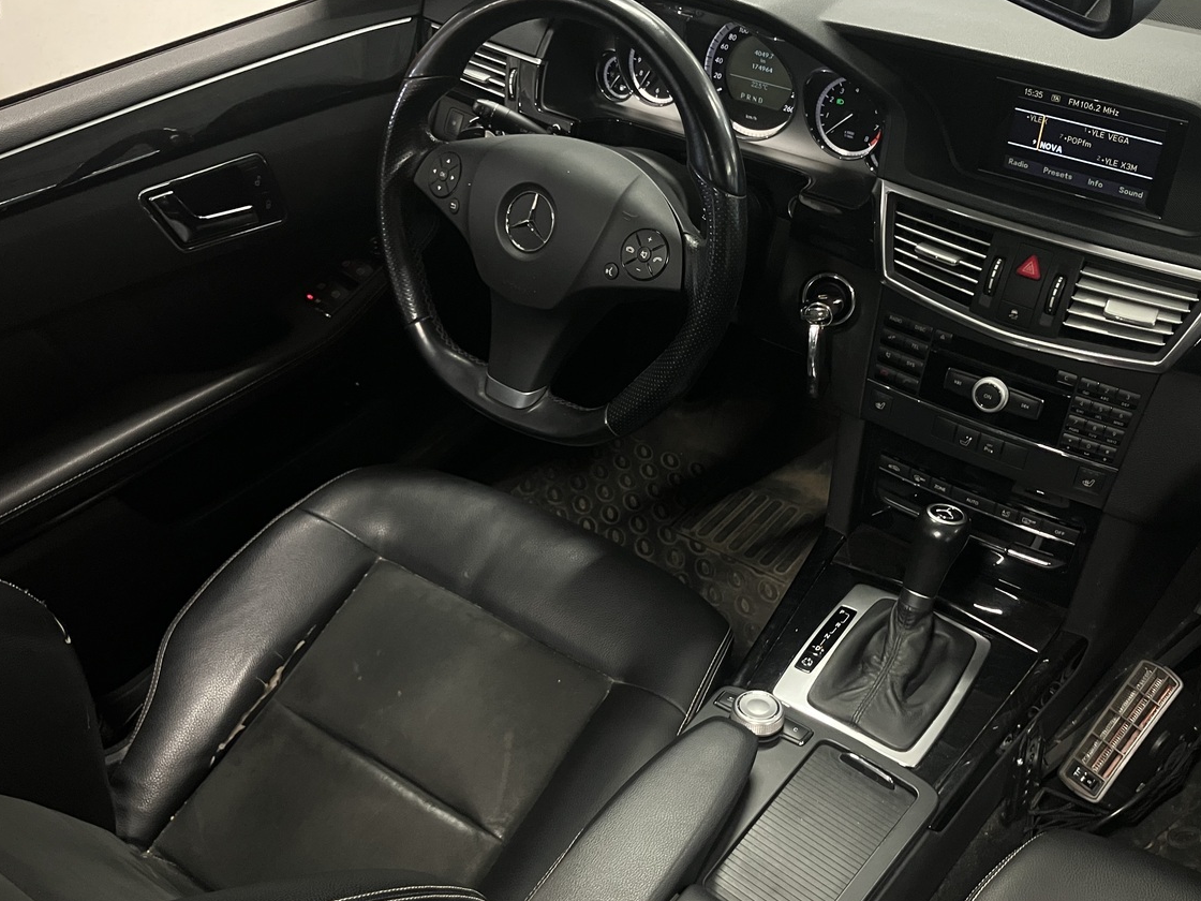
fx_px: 1249
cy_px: 397
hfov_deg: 51.3
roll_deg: +4.0
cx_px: 656
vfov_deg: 39.6
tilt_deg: -38.9
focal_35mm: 36
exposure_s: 1/50
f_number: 1.8
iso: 250
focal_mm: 3.99
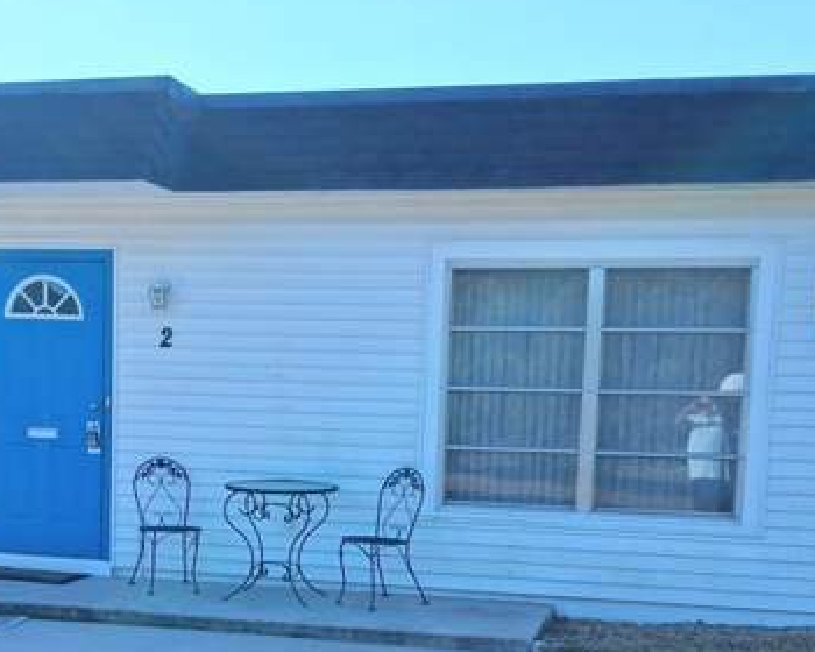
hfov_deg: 32.3
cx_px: 303
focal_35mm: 58
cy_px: 554
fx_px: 1399
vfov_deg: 25.6
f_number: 1.8
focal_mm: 3.98
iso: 25
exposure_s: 1/947
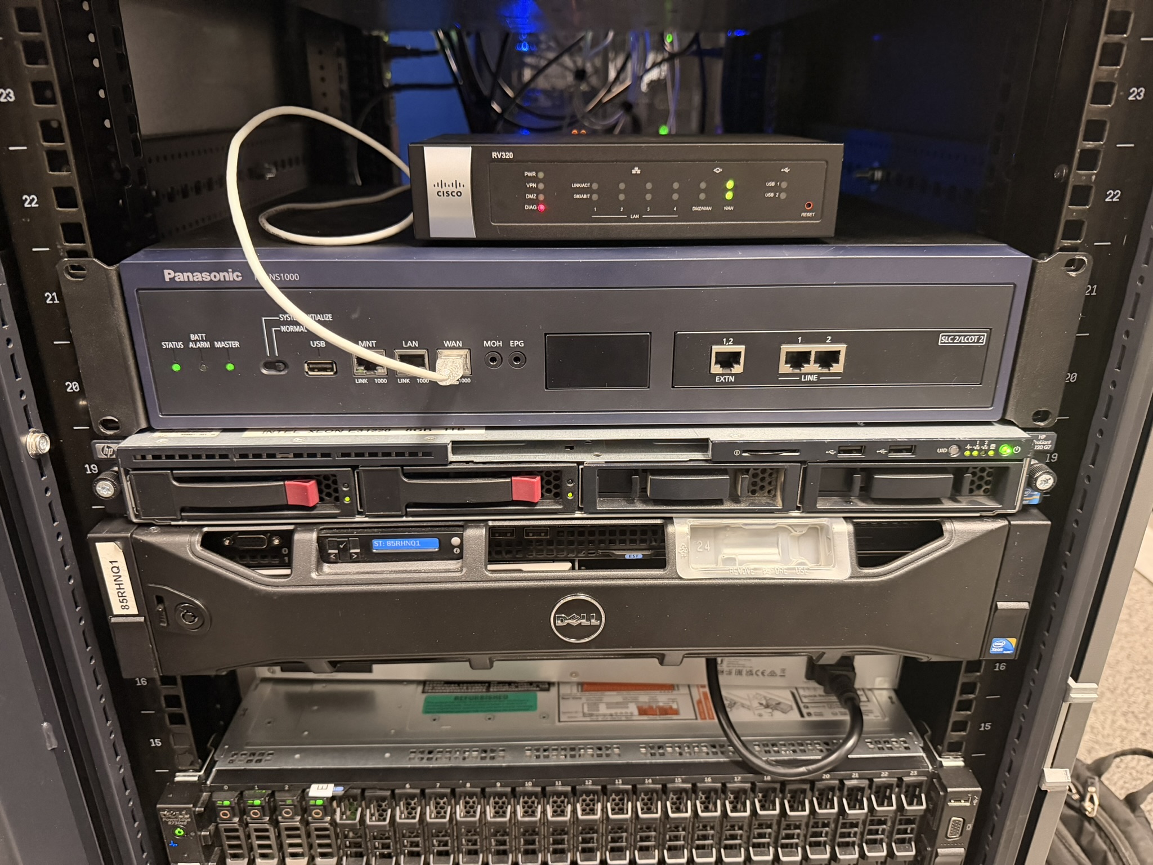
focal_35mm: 24
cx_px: 576
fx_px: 799
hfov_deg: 71.6
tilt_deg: -23.0
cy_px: 432
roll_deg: +0.0
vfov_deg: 56.8
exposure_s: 1/40
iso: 800
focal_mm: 6.76
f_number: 1.78
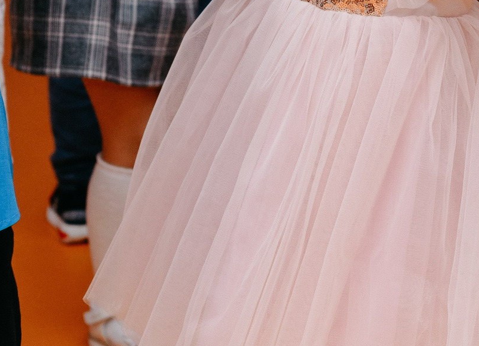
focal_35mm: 175
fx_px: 2388
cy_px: -131
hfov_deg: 11.3
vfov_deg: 8.1
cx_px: 474
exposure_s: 1/160
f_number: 4
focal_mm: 48
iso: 250
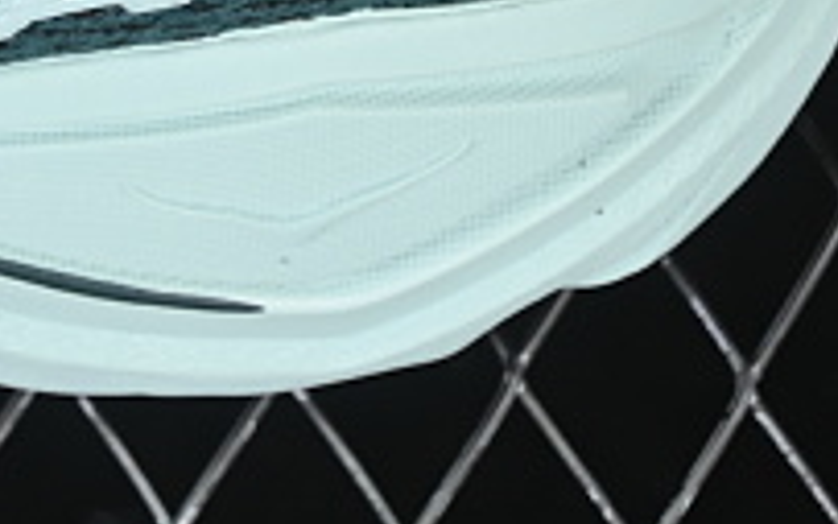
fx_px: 9298
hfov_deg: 5.1
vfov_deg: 3.2
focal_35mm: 407
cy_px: -677
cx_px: -681
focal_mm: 50
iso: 160
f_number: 6.3
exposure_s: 1/60
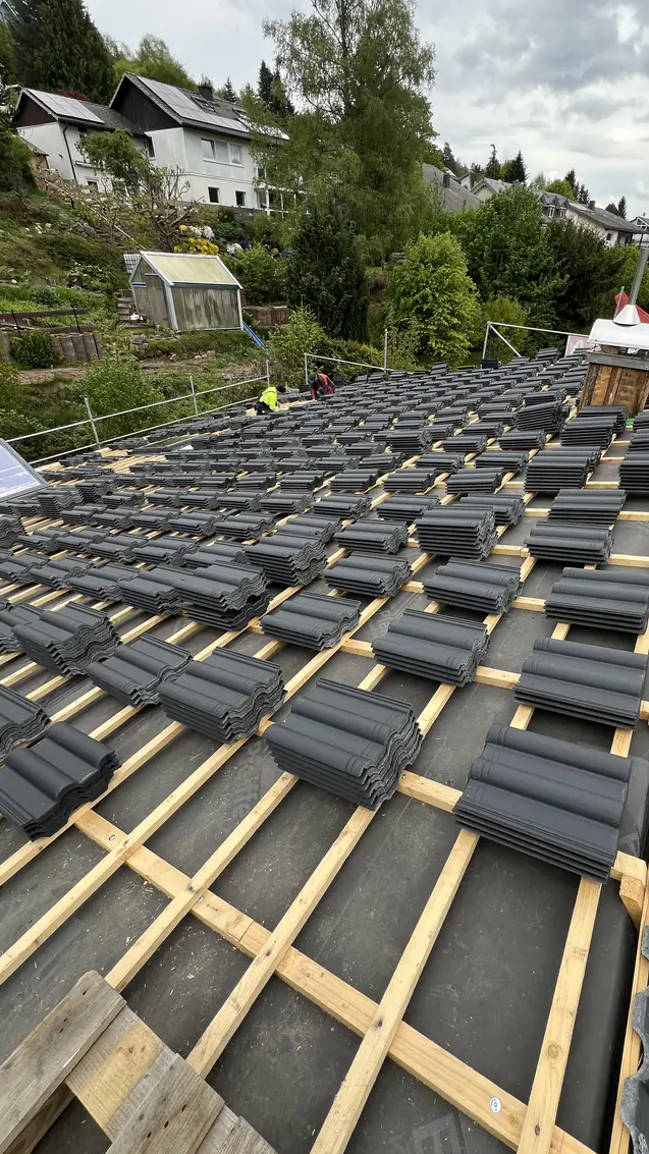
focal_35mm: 15
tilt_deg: -32.2
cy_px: 562
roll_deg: -3.4
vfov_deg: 103.0
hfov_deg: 69.6
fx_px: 459
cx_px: 398
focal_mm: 1.57
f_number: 1.8
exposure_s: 1/223
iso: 32
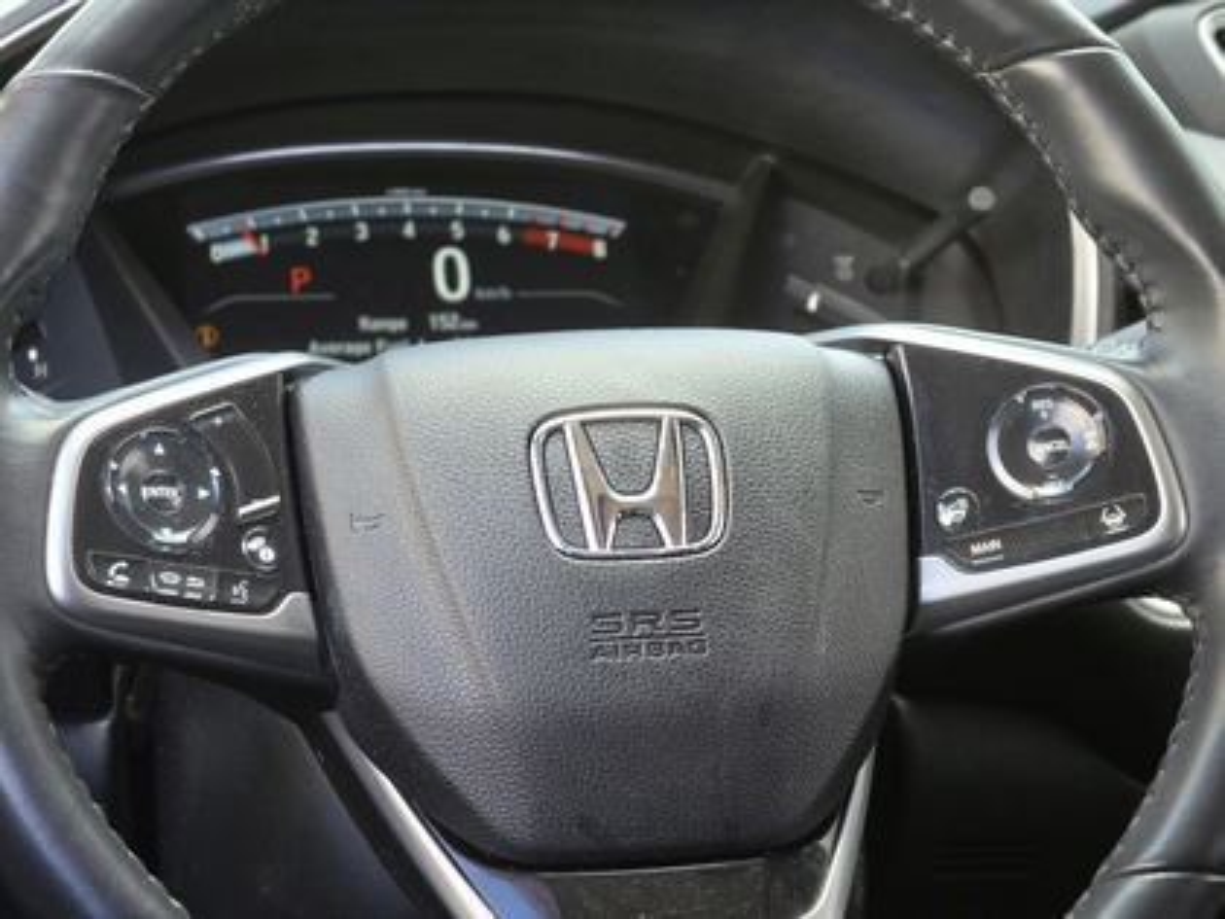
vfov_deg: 12.9
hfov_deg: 17.1
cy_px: 460
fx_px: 4070
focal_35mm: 115
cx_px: 612
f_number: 2.9
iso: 125
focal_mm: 18.6
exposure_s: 1/120
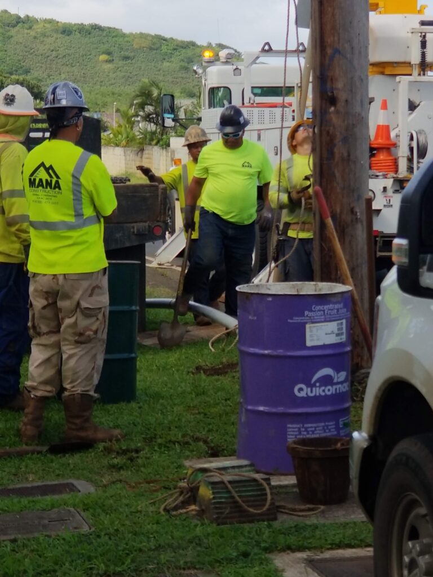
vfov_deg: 36.8
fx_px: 867
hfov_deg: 28.0
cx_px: 216
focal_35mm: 52
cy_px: 288
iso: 25
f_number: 2.4
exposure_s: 1/618
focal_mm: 6
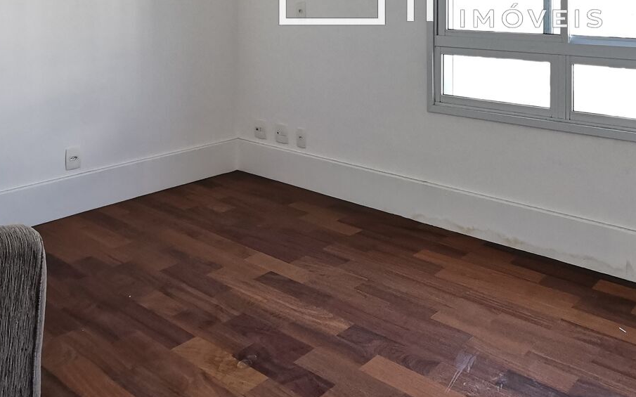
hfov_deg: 52.9
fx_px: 624
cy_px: -6
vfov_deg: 32.3
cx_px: 429
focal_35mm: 36
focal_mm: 2.35
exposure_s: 1/50
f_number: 2.2
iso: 160
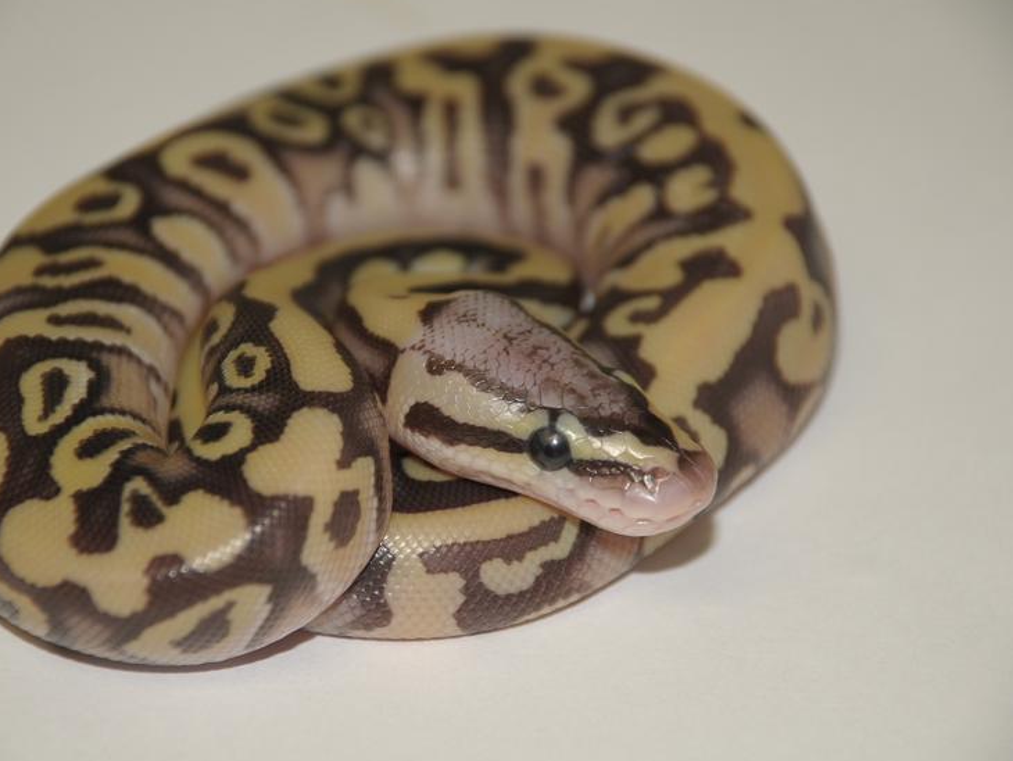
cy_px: 378
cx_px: 473
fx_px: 6691
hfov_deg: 8.7
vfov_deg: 6.5
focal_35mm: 229
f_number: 5.6
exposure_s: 1/60
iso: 200
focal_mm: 135
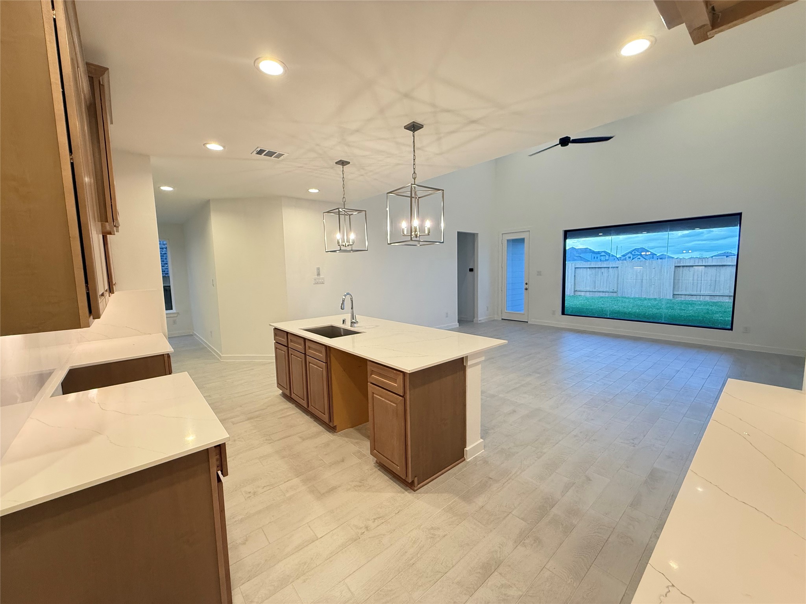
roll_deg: +1.1
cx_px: 403
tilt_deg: -5.1
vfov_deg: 85.7
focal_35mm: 14
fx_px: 326
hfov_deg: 102.1
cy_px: 302
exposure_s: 1/120
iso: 400
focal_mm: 2.22
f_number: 2.2
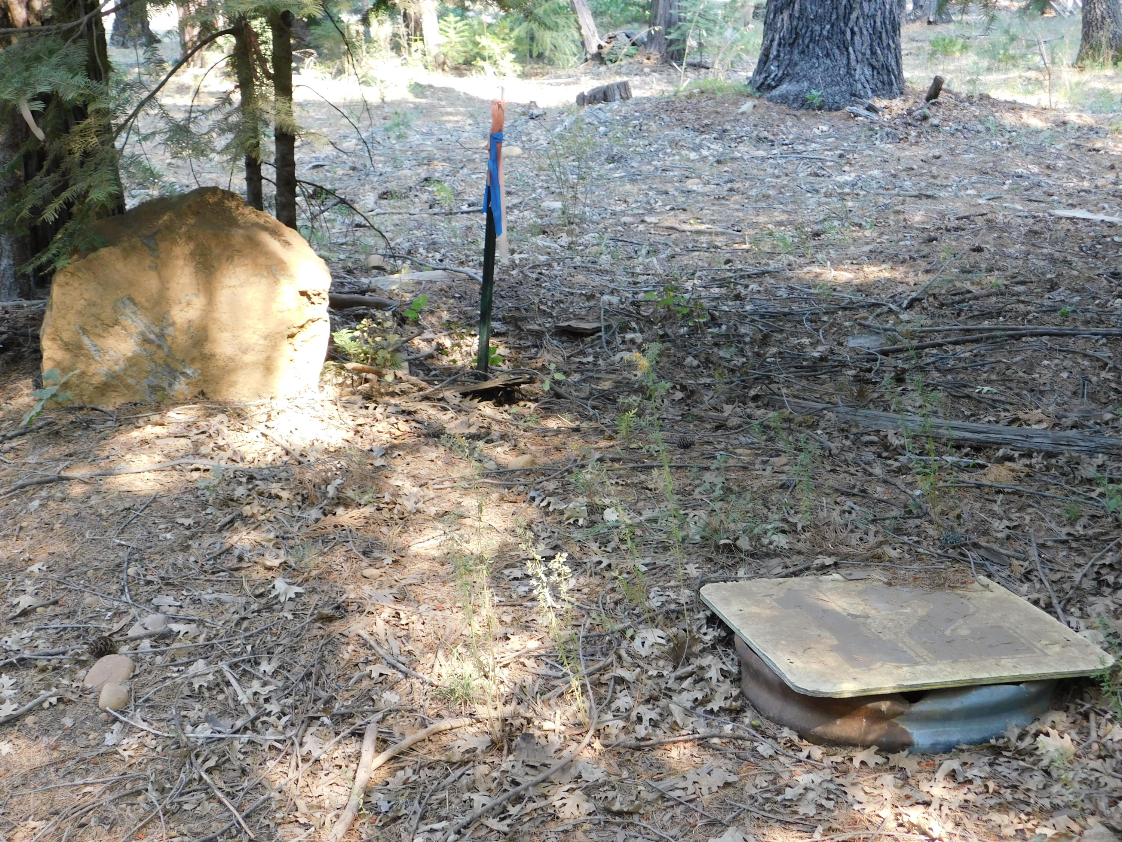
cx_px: 561
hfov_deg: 37.5
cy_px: 421
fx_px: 1653
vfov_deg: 28.6
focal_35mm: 51
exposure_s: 1/30
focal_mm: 9
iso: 125
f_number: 3.8
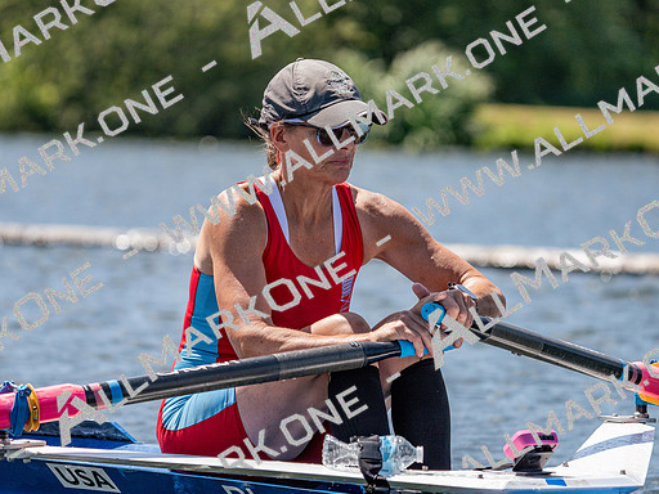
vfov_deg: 4.8
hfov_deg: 6.5
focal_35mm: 307
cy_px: 248
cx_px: 318
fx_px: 5844
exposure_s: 1/2000
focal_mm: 282
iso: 320
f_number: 5.6
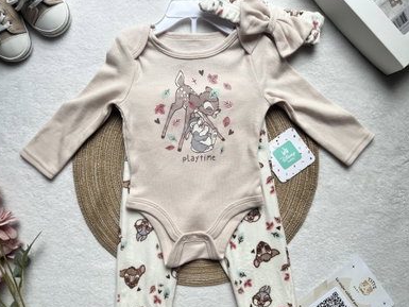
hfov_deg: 65.3
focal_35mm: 27
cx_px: 198
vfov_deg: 51.4
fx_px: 319
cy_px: 156
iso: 40
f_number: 1.6
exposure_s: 1/209
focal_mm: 5.1
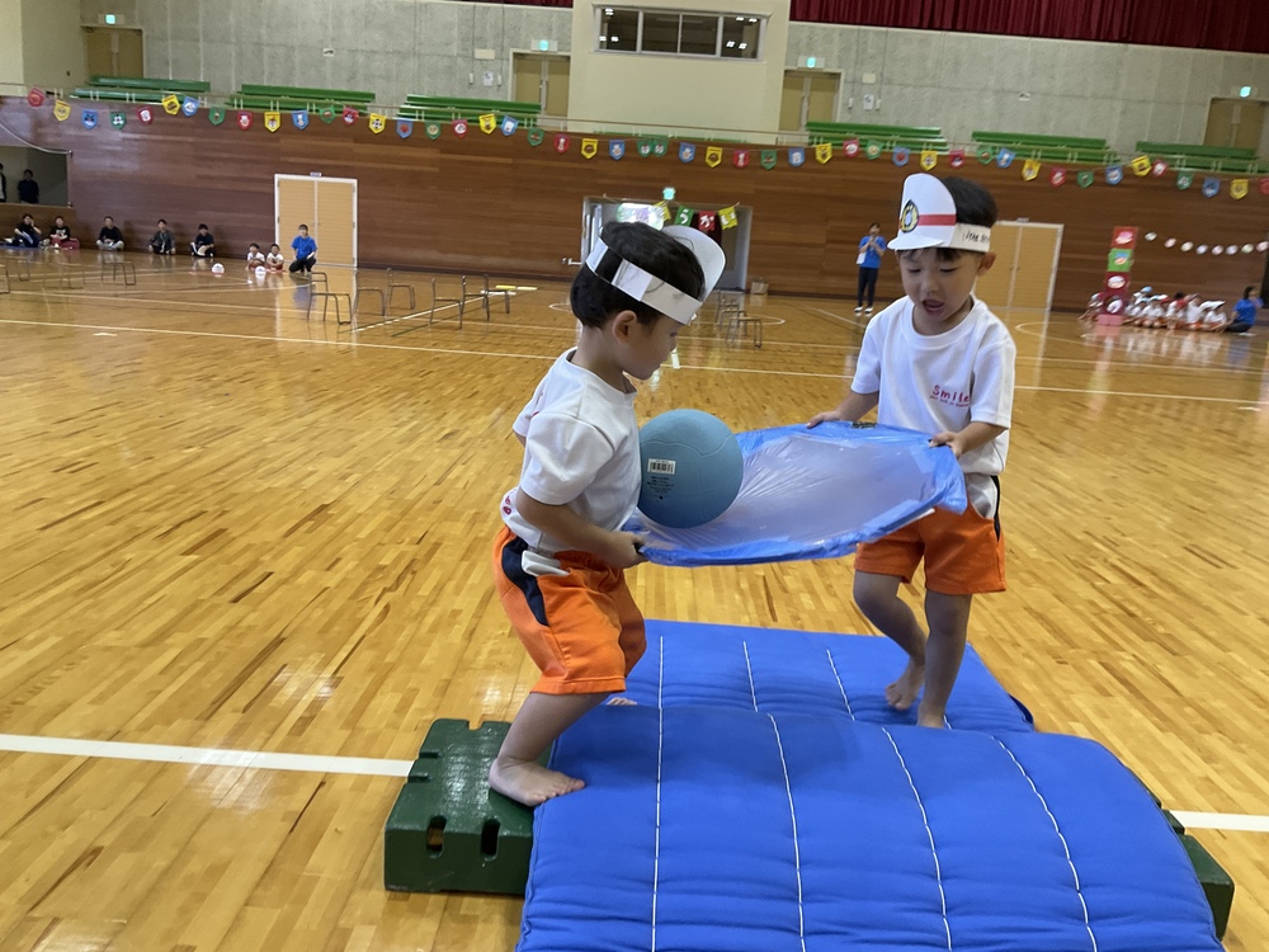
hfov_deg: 61.7
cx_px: 634
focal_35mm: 29
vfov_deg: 48.2
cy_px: 476
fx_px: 1063
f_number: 1.8
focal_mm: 3
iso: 64
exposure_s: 1/122
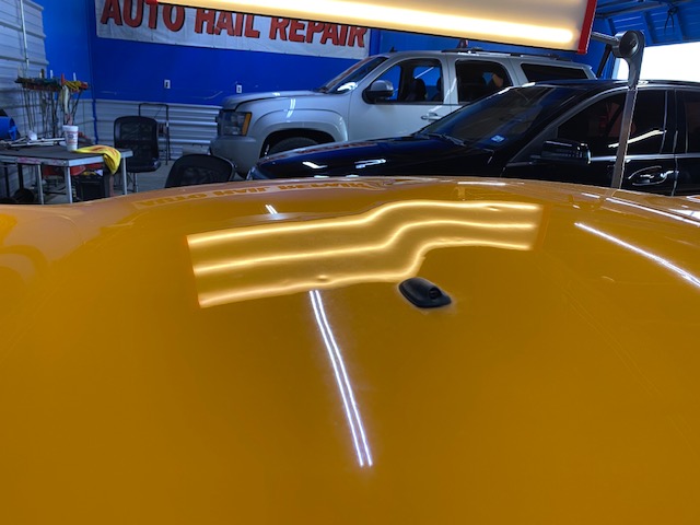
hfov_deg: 67.3
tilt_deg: -16.1
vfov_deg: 53.1
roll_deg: -3.9
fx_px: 526
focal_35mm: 26
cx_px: 350
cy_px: 262
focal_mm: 4.25
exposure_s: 1/60
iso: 80
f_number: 1.8
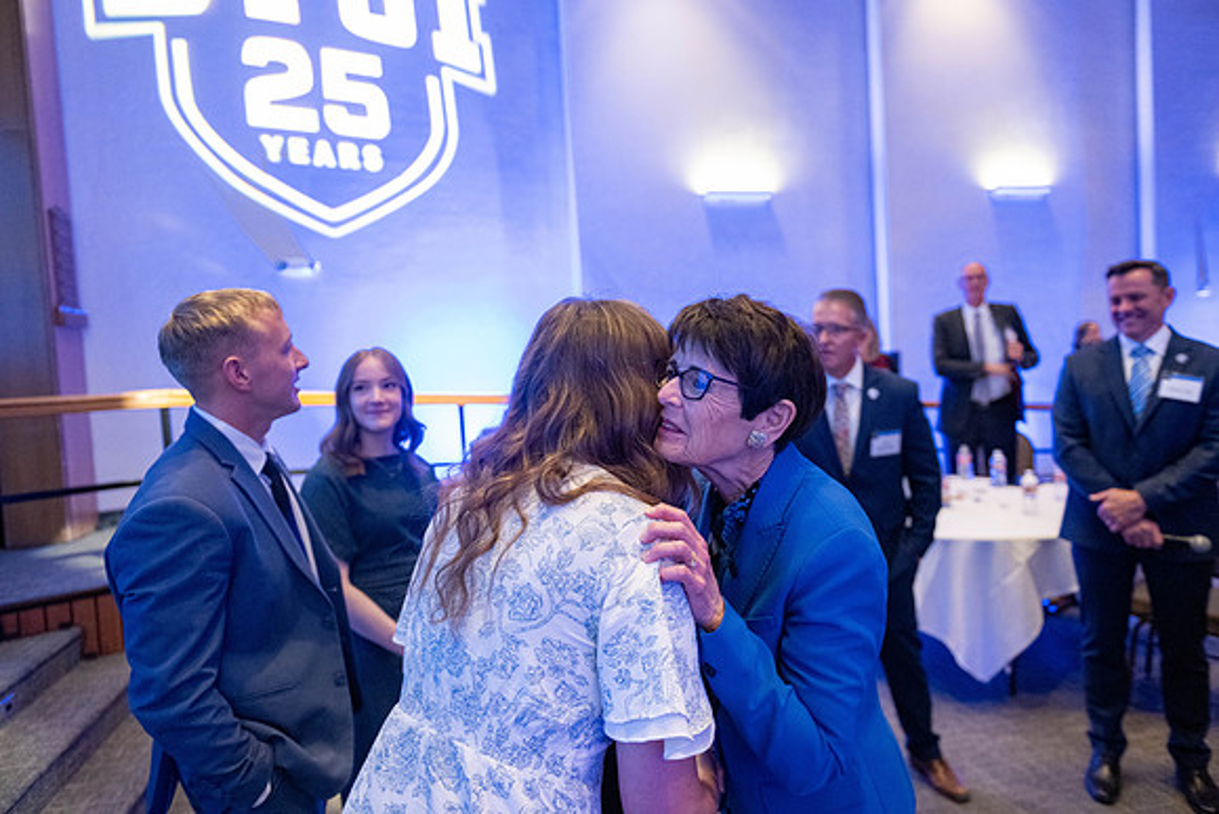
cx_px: 610
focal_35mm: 24
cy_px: 407
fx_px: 813
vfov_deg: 53.2
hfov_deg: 73.7
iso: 5000
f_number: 2.8
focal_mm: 24
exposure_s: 1/160
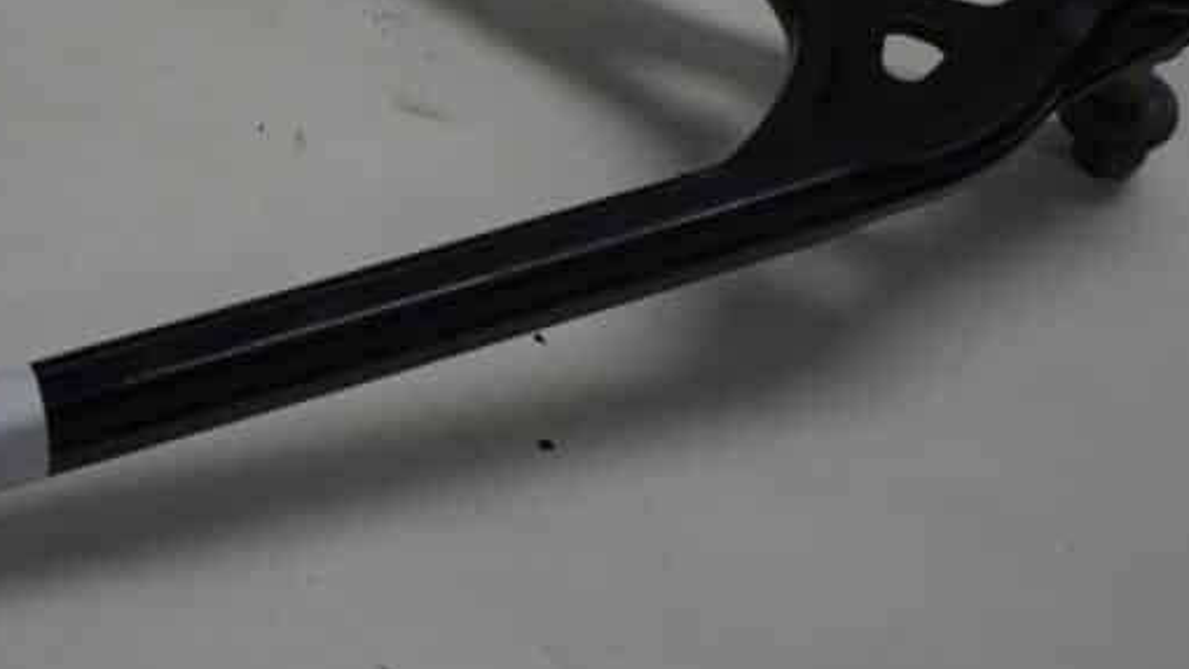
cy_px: 153
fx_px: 1797
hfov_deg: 35.1
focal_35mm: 57
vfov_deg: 20.9
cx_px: 194
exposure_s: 1/160
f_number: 3.5
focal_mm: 18
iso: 100
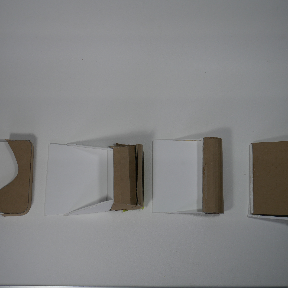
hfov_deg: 40.9
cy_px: 143
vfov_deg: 40.9
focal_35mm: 41
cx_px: 128
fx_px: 386
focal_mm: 17
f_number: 4.5
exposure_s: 1/125
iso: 200
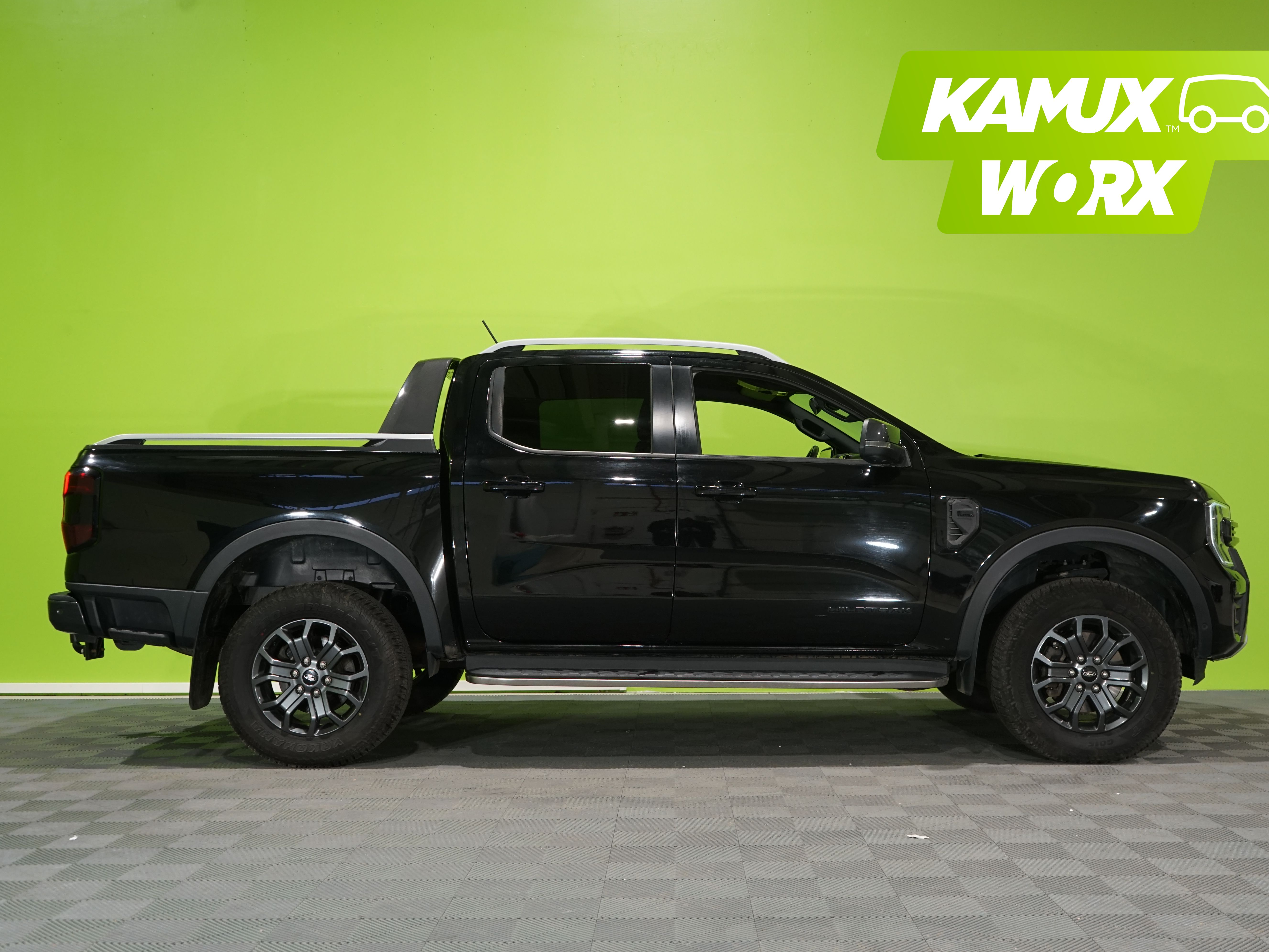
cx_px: 668
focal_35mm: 37
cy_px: 477
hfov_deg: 50.1
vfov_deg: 38.7
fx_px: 1356
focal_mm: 34
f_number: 5.6
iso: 800
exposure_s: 1/30
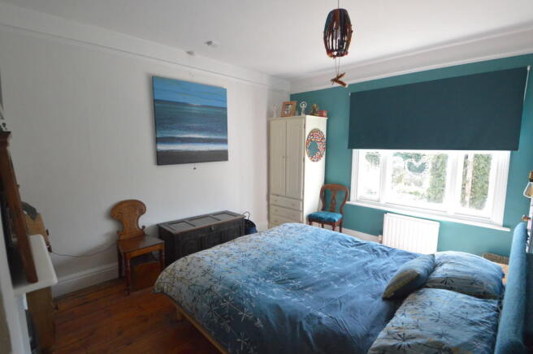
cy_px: 177
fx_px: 244
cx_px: 266
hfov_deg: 95.0
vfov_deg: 71.9
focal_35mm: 16
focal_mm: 11
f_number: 7.1
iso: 3200
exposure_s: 1/160
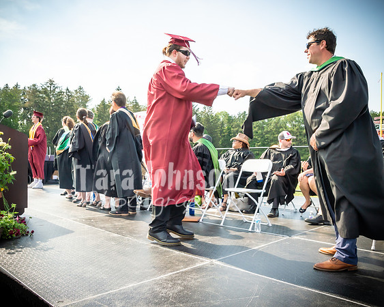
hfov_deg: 60.9
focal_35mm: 29
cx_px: 192
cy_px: 154
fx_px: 327
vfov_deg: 50.3
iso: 200
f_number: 7.1
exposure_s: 1/500
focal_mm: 17
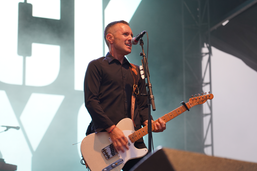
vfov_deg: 12.9
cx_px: 127
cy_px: 86
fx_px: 757
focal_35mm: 106
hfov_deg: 19.3
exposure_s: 1/160
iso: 1000
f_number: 4
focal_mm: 105
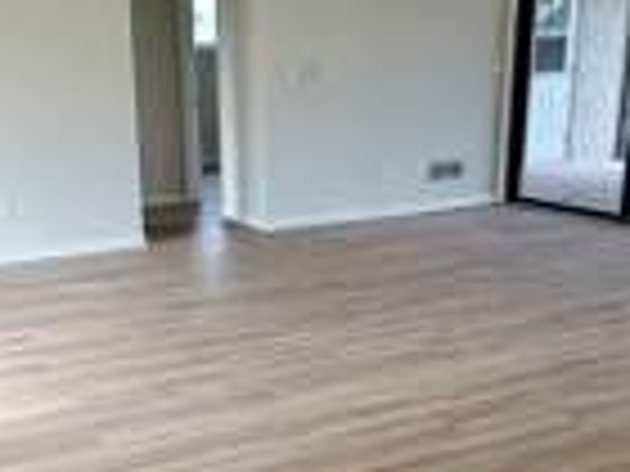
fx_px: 874
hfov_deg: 39.1
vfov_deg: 29.9
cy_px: 342
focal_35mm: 48
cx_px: 202
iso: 160
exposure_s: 1/121
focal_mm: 2.22
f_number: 2.2
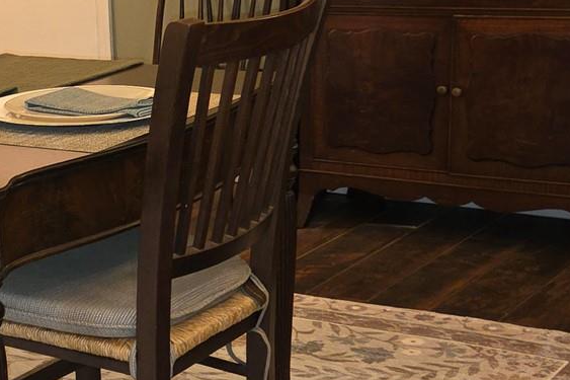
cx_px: -51
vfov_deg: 15.7
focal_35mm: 87
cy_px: 211
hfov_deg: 22.2
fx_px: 1377
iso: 125
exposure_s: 1/15
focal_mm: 5.4
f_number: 1.8
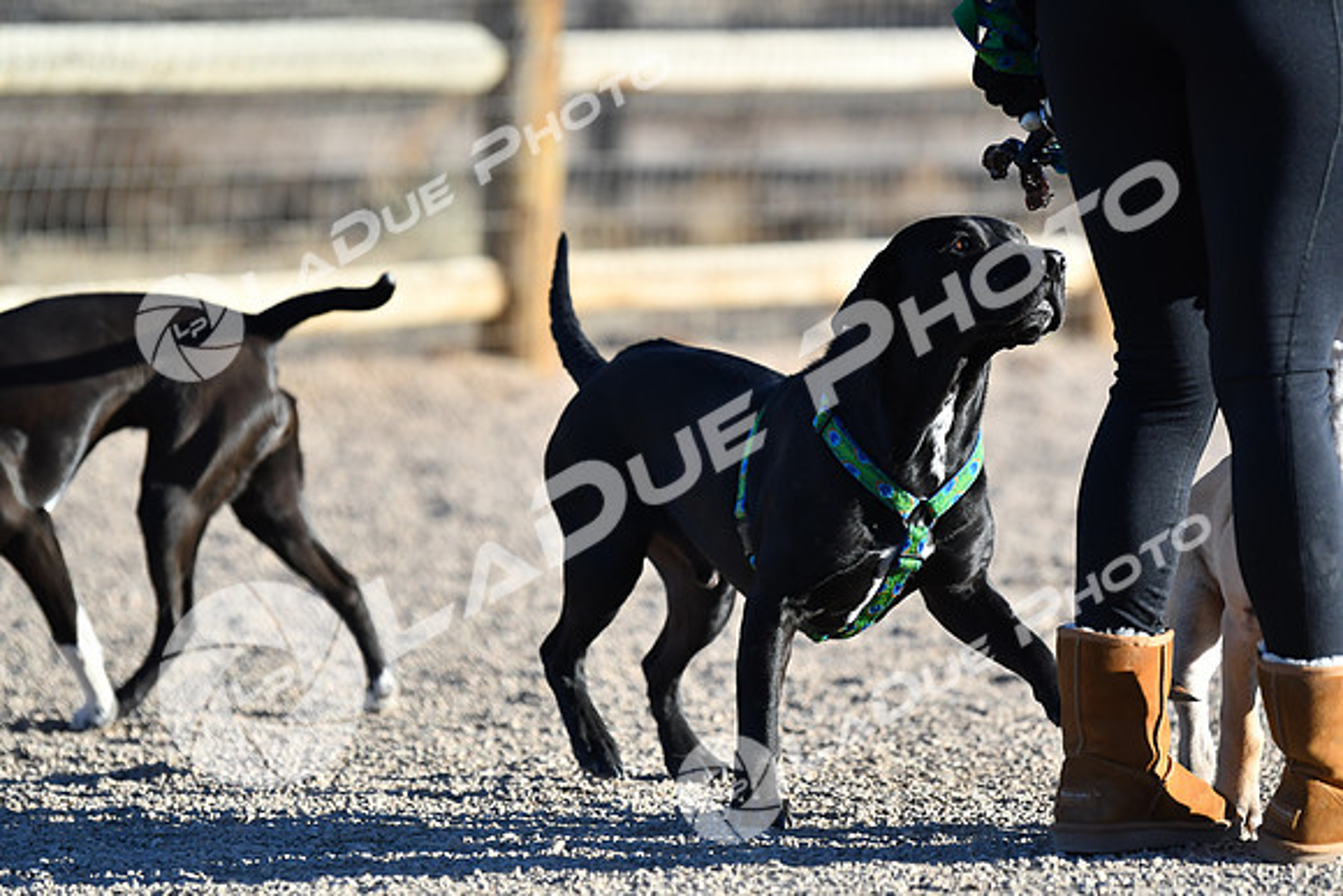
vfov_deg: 5.4
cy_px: 448
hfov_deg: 8.1
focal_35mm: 255
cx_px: 672
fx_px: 9515
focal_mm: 170
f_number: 2.8
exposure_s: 1/4000
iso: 400
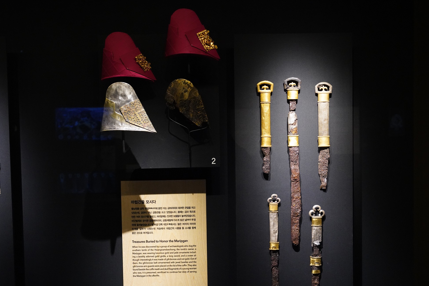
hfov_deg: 41.9
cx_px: 213
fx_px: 560
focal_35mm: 47
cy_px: 144
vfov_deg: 28.7
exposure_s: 1/100
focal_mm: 46
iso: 8000
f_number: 6.3
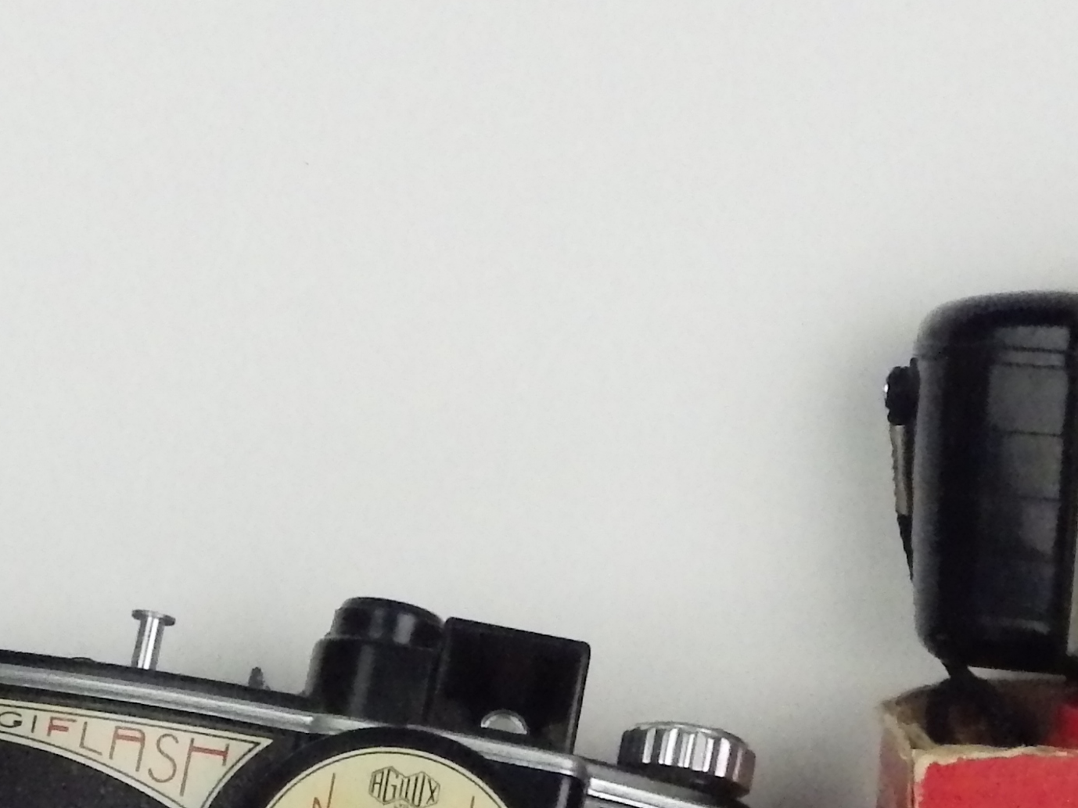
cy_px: 854
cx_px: 406
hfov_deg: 6.8
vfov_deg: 5.1
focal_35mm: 291
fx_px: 9061
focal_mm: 15.6
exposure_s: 1/80
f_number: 13.8
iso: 1600
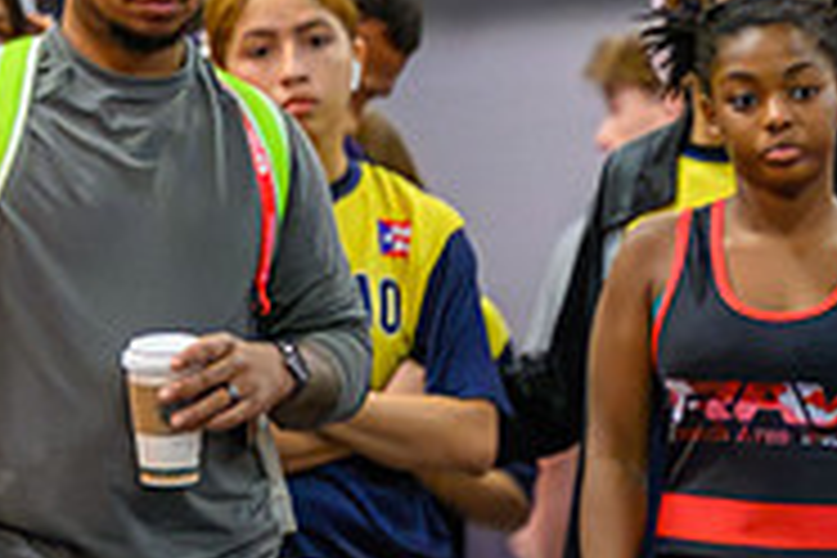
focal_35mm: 570
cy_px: 904
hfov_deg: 3.6
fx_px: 13251
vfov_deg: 2.4
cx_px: 884
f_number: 3.2
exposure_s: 1/640
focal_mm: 135
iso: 16000
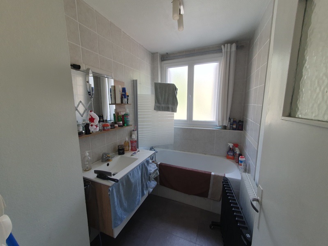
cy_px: 123
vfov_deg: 90.0
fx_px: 123
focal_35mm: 13
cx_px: 164
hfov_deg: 106.2
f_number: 2.2
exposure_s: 1/50
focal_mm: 1.8
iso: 64
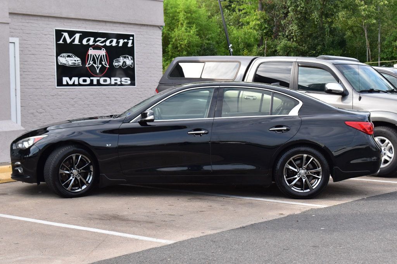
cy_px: 132
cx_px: 198
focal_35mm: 72
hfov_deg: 28.1
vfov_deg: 18.9
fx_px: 794
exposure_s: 1/250
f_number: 10
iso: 400
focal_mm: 48
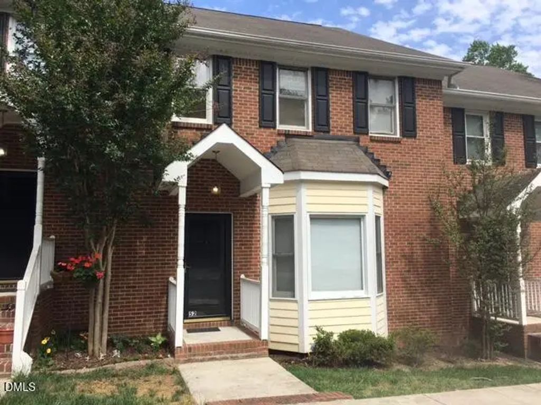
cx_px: 270
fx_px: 453
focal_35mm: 29
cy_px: 202
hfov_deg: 61.7
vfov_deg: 48.2
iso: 25
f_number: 2.2
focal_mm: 4.15
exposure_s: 1/1304
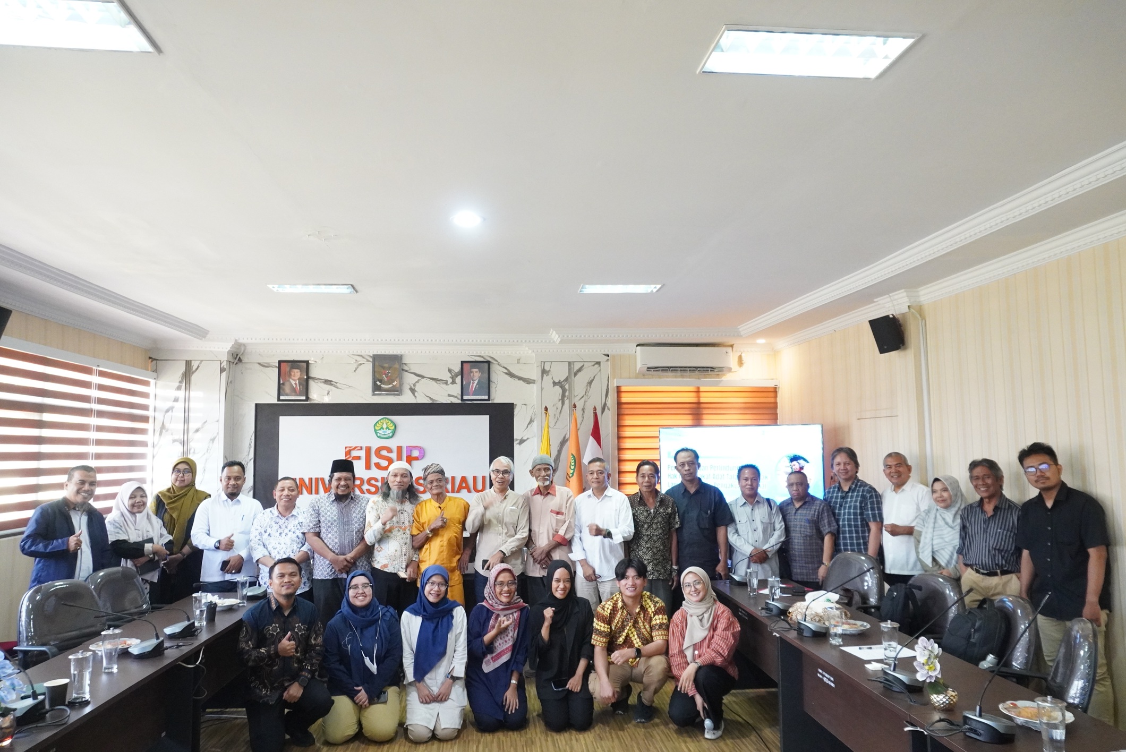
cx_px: 563
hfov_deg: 73.7
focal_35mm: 24
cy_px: 376
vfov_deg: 53.2
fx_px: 751
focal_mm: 16
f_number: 6.3
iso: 4000
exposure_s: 1/40
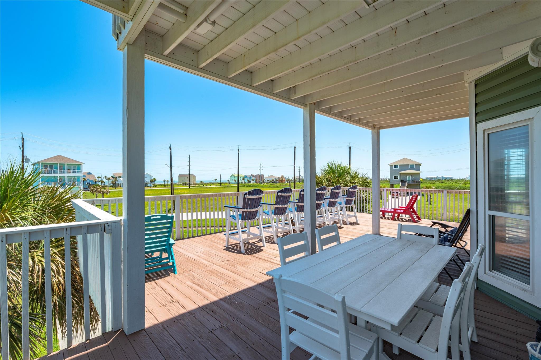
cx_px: 270
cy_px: 180
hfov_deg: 96.8
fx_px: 240
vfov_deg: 73.7
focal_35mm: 16
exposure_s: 1/160
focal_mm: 16
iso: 125
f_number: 11
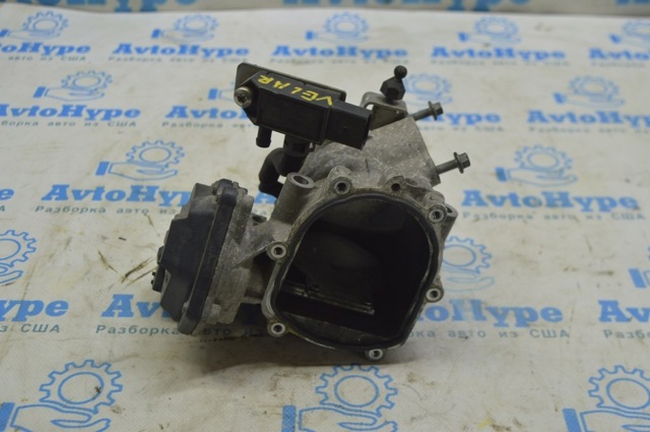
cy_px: 216
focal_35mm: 51
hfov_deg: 38.9
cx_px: 325
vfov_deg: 26.4
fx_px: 920
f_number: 5.6
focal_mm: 34
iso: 400
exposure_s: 1/40
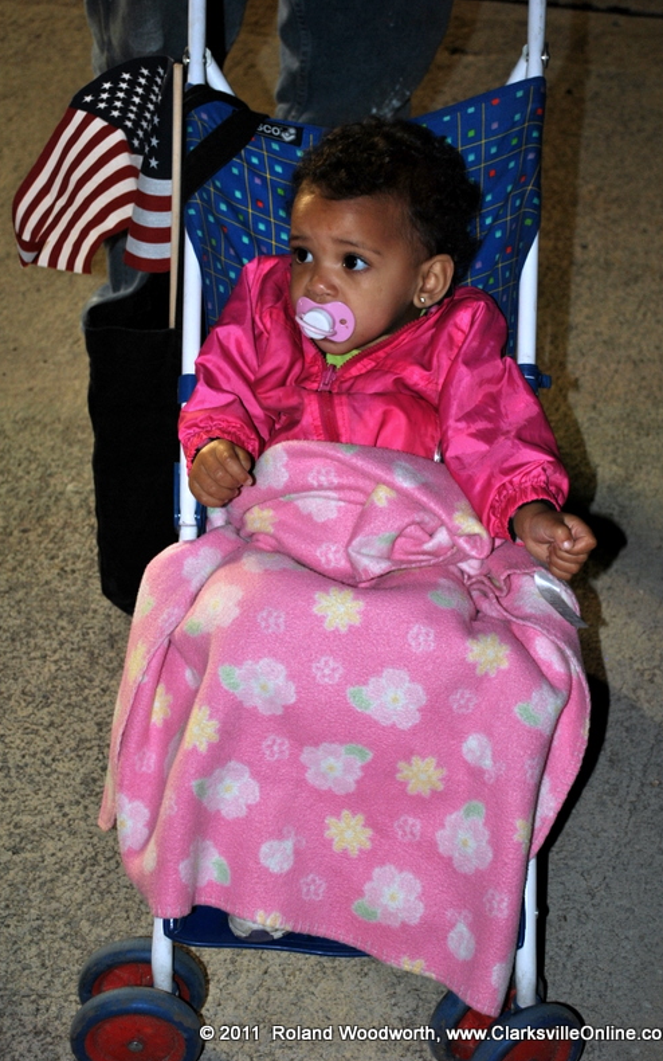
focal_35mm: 62
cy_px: 529
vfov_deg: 33.0
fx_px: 1792
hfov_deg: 21.0
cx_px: 345
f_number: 5.3
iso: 200
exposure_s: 1/60
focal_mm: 40
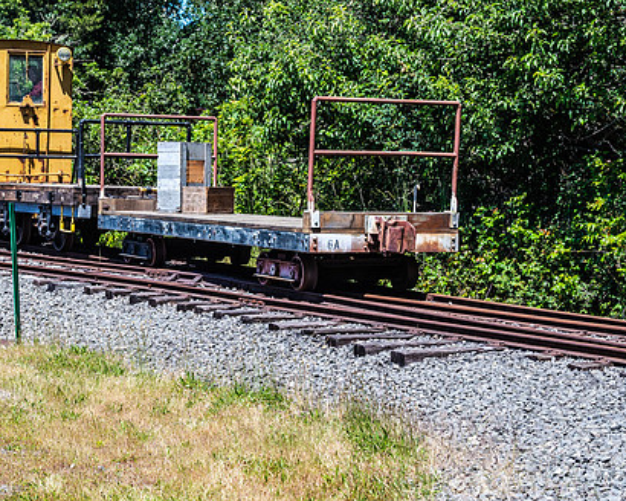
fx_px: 1630
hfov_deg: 21.7
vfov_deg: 17.4
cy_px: 205
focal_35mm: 88
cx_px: 285
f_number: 9
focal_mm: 57
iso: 640
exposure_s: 1/1000
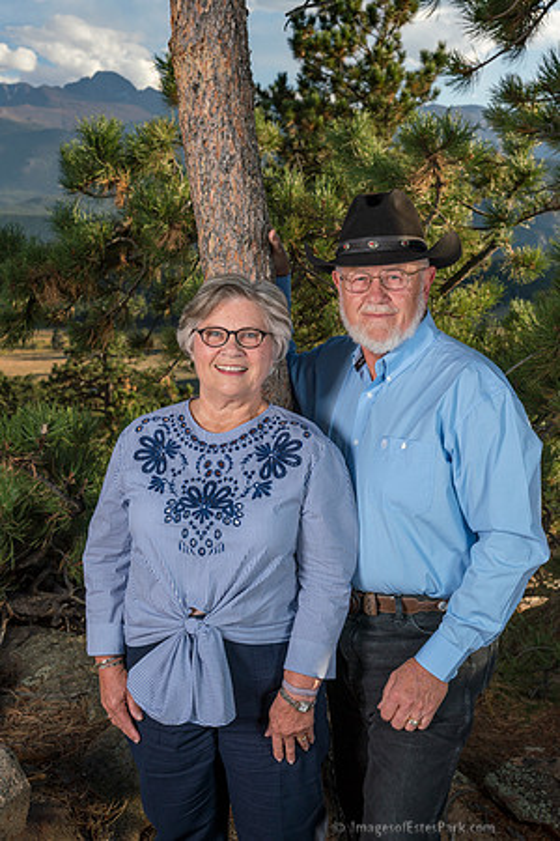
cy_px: 420
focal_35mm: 45
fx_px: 1050
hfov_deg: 29.9
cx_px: 280
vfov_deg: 43.6
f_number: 8
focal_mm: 45
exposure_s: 1/250
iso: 100
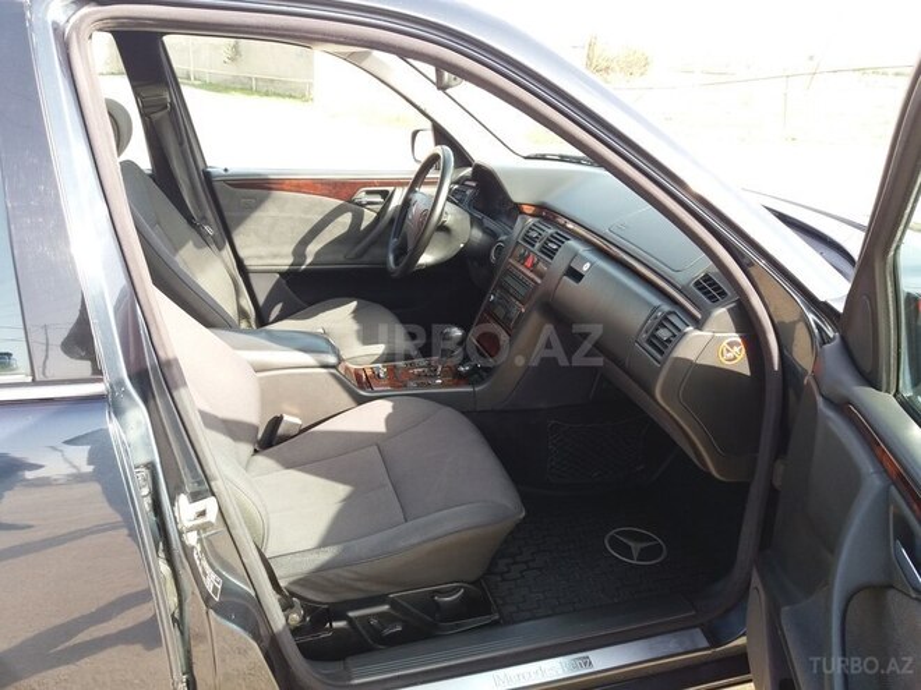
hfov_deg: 63.4
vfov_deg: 49.7
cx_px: 460
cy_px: 345
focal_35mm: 28
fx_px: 745
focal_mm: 3.7
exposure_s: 1/132
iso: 64
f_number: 1.9
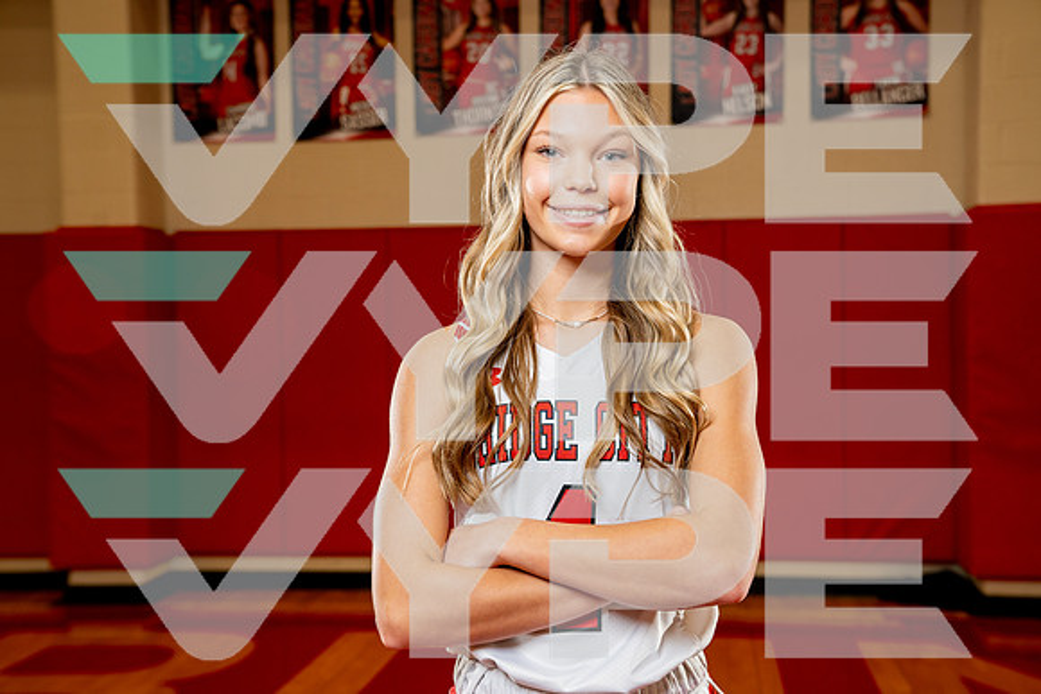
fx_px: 1359
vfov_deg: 28.7
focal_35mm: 47
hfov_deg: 41.9
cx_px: 520
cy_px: 347
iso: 500
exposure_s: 1/250
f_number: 4.5
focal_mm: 47
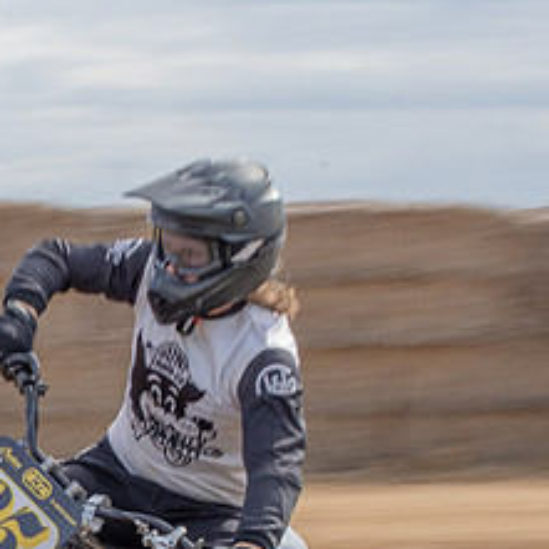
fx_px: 5275
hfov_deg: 5.9
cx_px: -109
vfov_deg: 6.0
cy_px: 455
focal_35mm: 294
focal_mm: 78
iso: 100
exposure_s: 1/100
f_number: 11
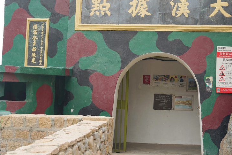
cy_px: 43
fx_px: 425
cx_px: 137
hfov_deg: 30.4
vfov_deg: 20.5
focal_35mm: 66
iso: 125
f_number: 4
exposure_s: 1/60
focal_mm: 40
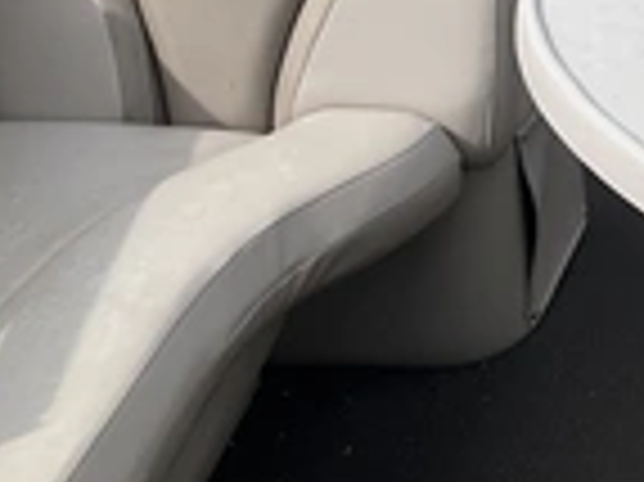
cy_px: -77
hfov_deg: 21.5
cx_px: 874
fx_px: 1506
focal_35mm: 81
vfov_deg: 17.4
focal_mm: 3
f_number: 1.8
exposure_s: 1/1912
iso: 25
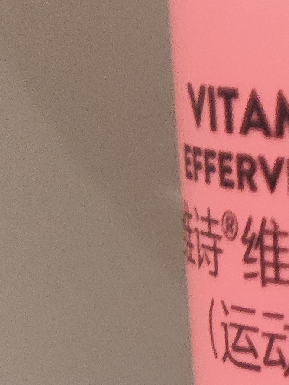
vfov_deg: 15.4
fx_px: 1390
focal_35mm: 125
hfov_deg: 10.2
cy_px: 404
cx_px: 713
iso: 299
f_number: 1.8
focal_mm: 4.68
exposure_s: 1/33.3
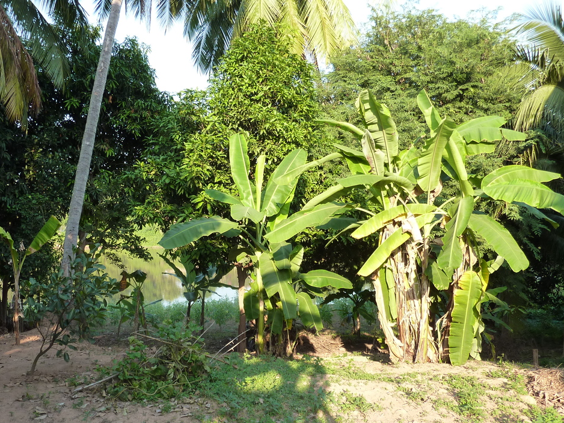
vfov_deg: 44.1
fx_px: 521
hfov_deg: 56.6
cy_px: 236
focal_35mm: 32
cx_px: 238
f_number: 3.5
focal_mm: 4.1
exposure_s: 1/125
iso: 125
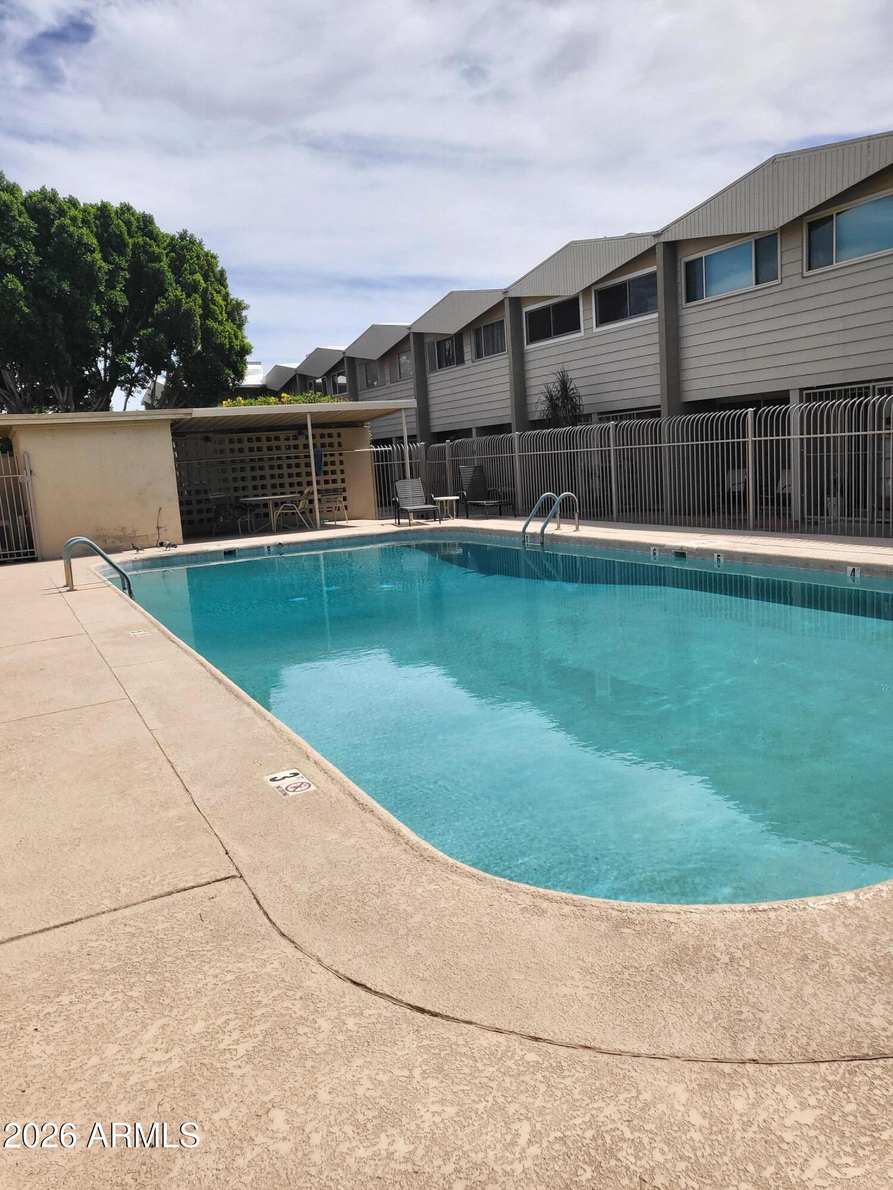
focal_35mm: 26
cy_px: 595
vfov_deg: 67.3
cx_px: 446
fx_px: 894
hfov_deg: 53.1
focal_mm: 4.25
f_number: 1.8
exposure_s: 1/4900
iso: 50
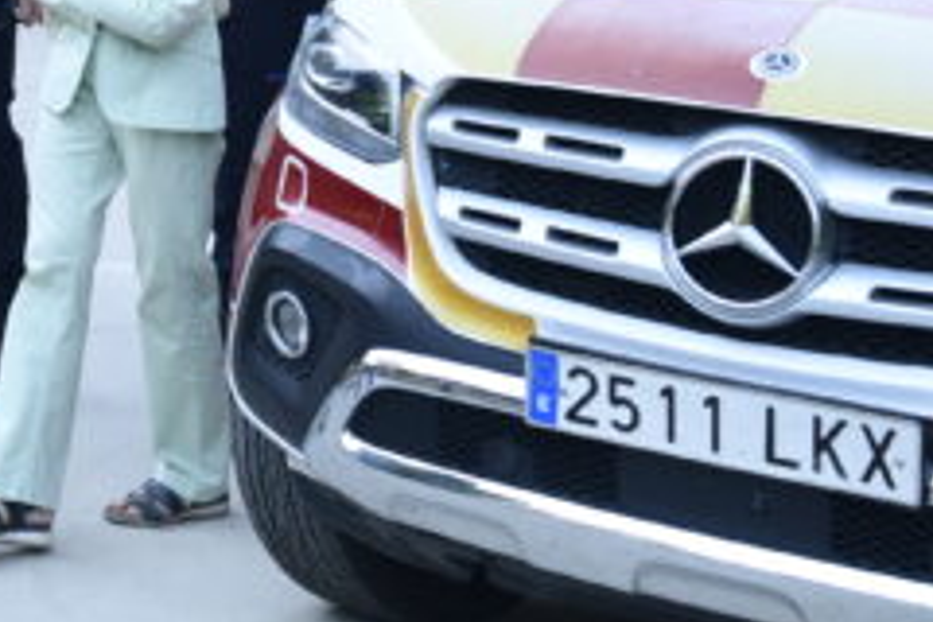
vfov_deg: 11.9
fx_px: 2902
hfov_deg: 17.6
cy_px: -210
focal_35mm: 112
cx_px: -121
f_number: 6.3
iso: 500
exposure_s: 1/320
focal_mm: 35
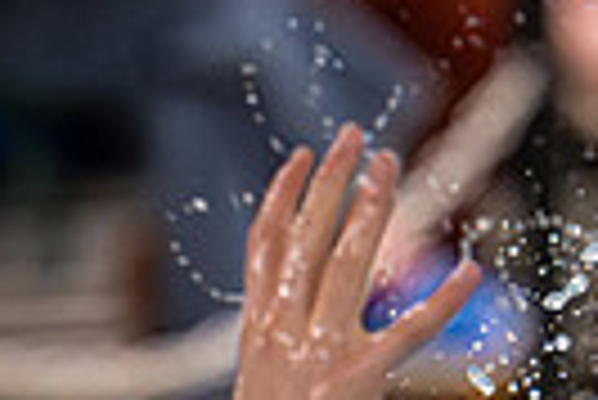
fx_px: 26873
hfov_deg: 1.3
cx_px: 432
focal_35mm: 1616
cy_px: 581
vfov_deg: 0.9
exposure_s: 1/1000
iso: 11400
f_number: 4
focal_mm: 280
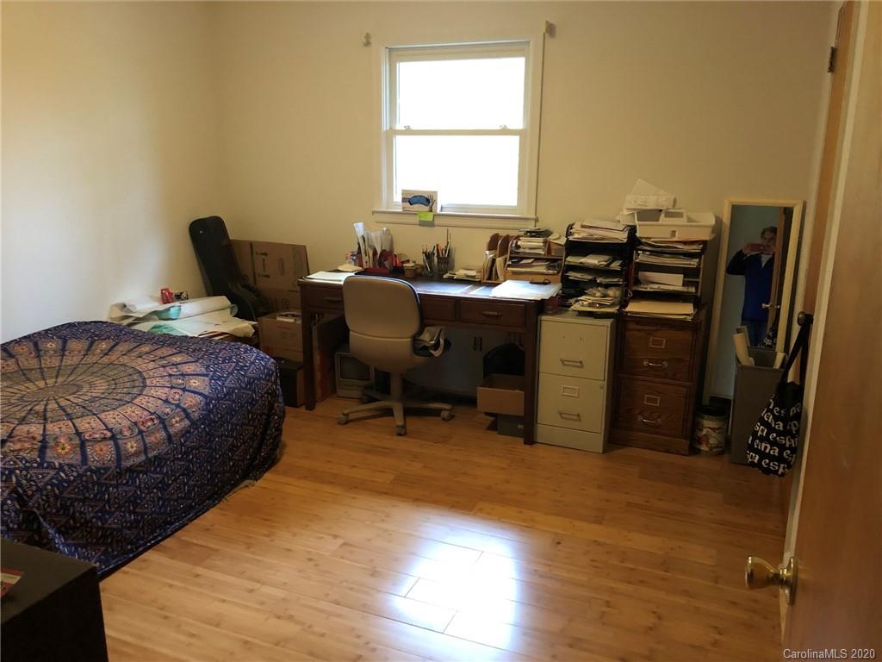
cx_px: 441
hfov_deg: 63.4
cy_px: 331
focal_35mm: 28
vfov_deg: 49.7
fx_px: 713
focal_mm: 3.99
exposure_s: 1/4
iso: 100
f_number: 1.8
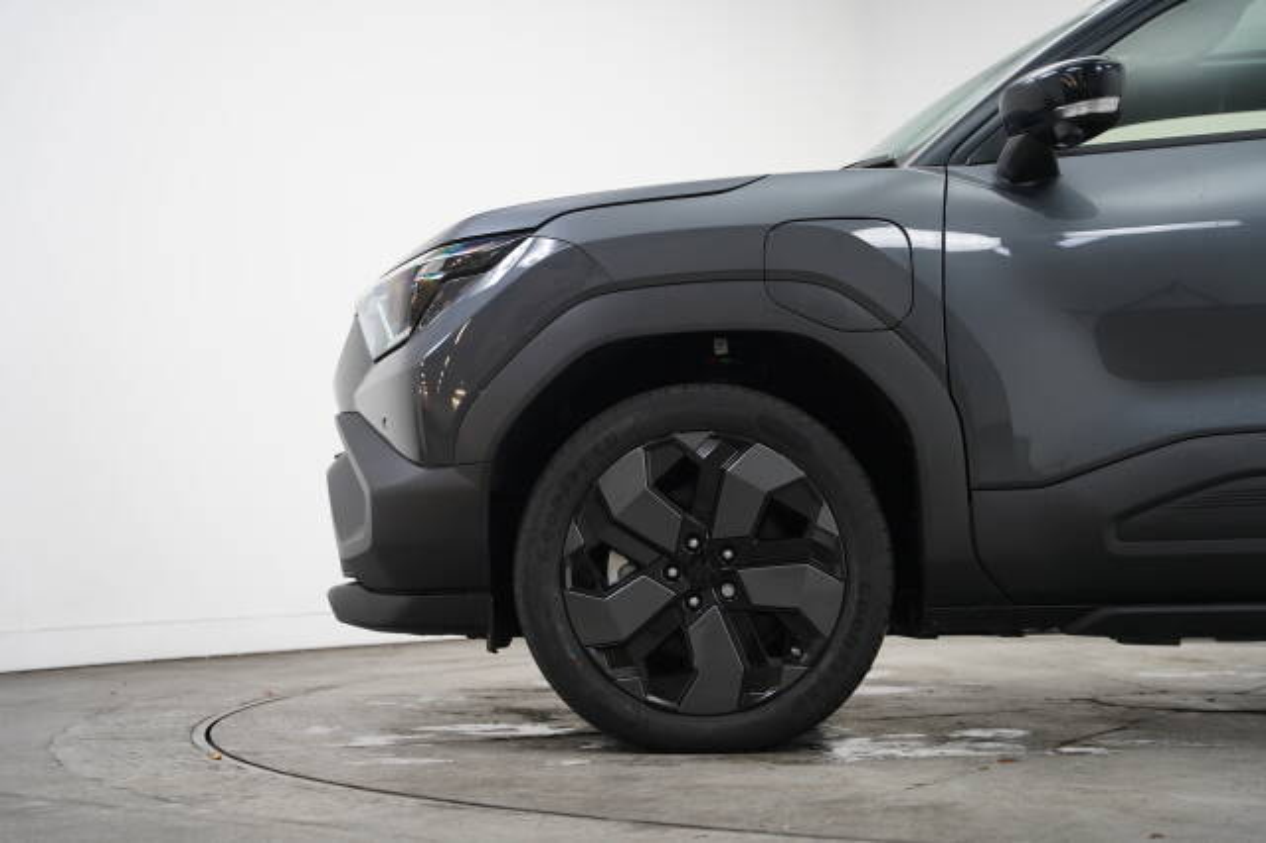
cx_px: 633
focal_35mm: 54
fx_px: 1908
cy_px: 422
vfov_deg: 24.9
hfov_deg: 36.7
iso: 1600
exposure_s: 1/160
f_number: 3.2
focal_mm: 54.3
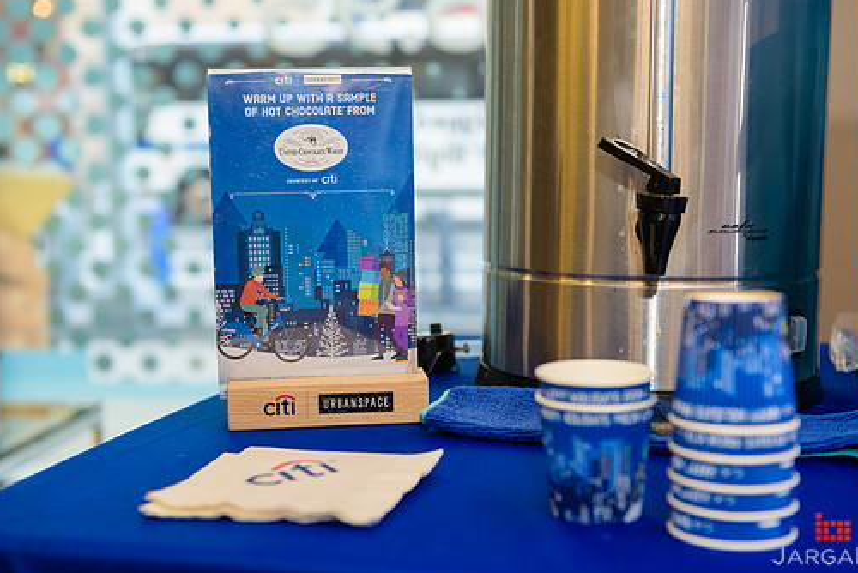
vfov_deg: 26.5
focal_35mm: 51
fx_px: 1216
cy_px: 270
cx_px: 439
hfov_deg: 38.9
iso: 800
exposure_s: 1/125
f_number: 3.2
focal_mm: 44
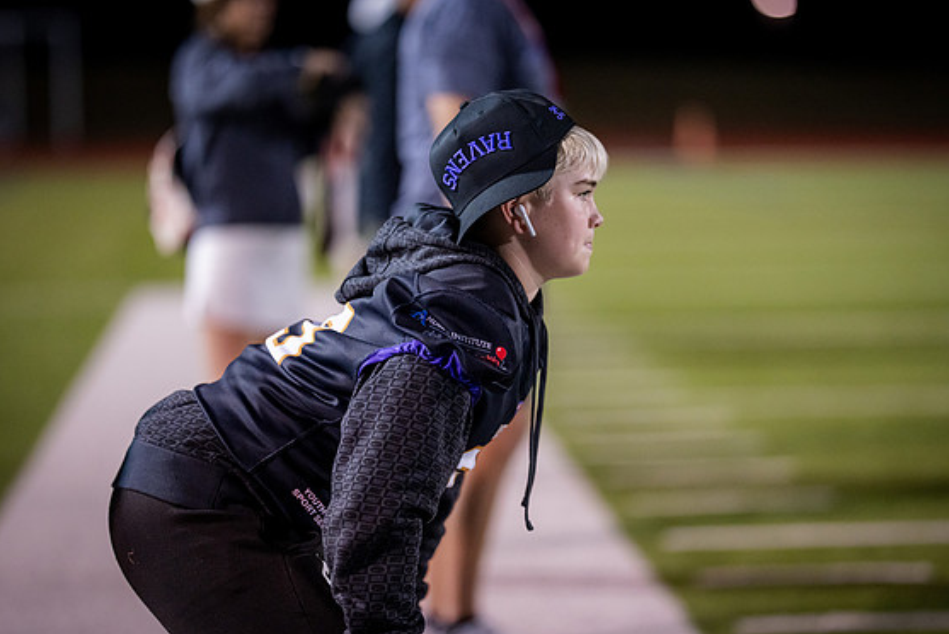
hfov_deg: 13.6
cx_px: 491
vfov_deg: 9.1
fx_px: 3982
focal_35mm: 151
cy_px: 328
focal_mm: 135
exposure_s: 1/1250
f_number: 1.8
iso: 2000
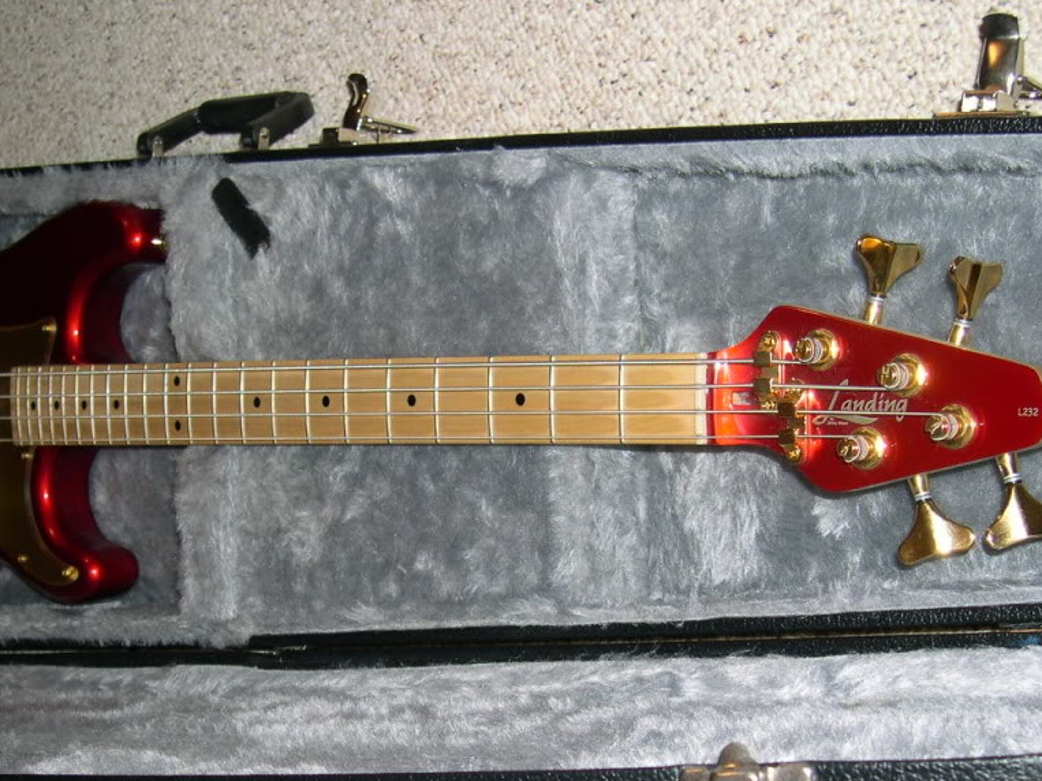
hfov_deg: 37.4
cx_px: 438
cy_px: 516
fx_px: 1535
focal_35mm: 51
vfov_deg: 28.4
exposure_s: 1/60
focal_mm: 8
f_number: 2.8
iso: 100
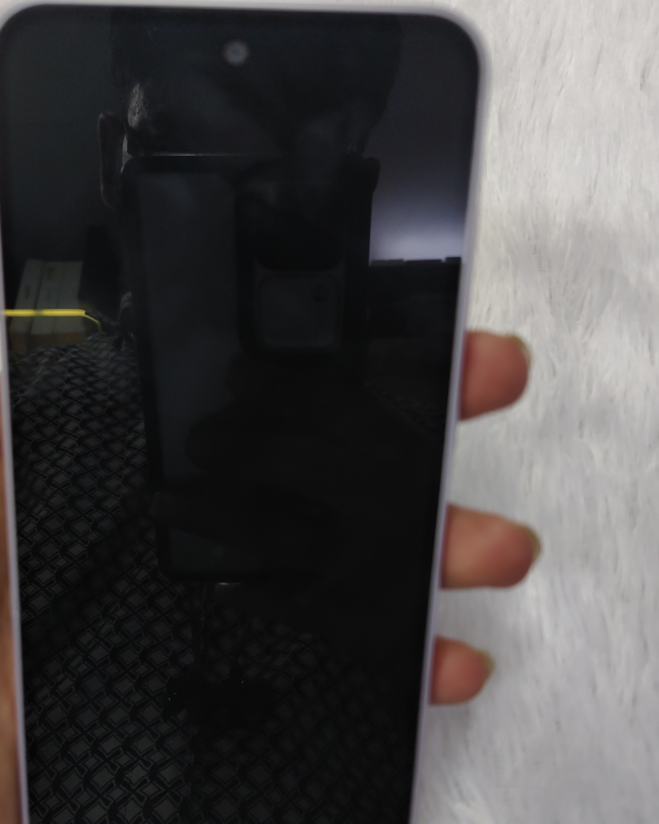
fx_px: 731
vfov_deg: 58.7
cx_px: 251
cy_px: 453
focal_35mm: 30
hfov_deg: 48.1
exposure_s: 1/100
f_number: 1.88
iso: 100
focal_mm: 5.56
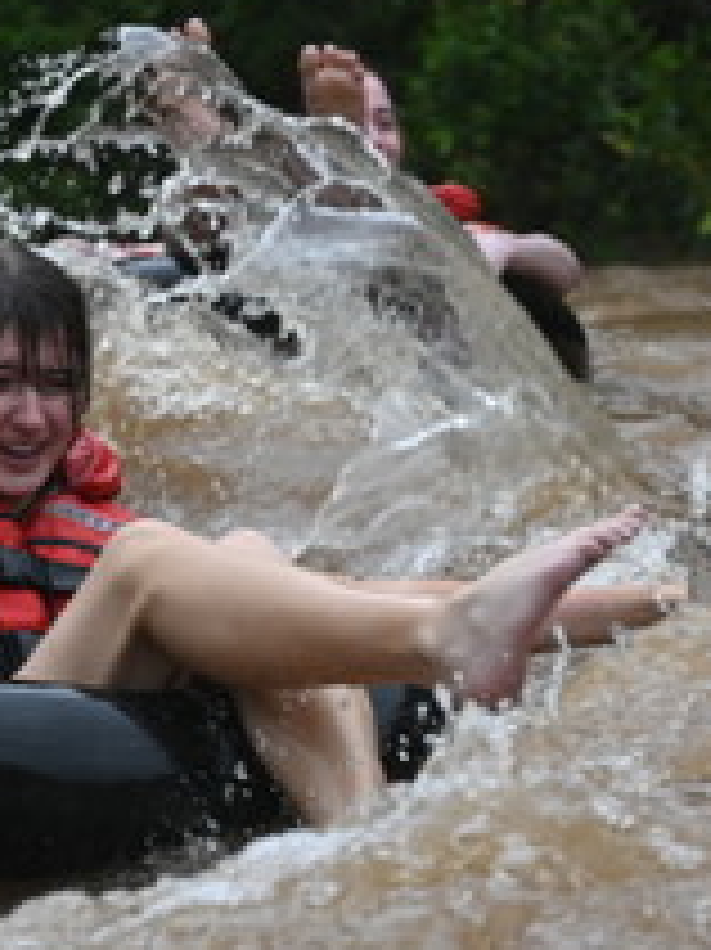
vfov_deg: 4.2
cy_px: 473
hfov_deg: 3.1
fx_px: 12949
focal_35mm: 472
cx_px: -176
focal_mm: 115
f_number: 6
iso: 280
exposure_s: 1/250
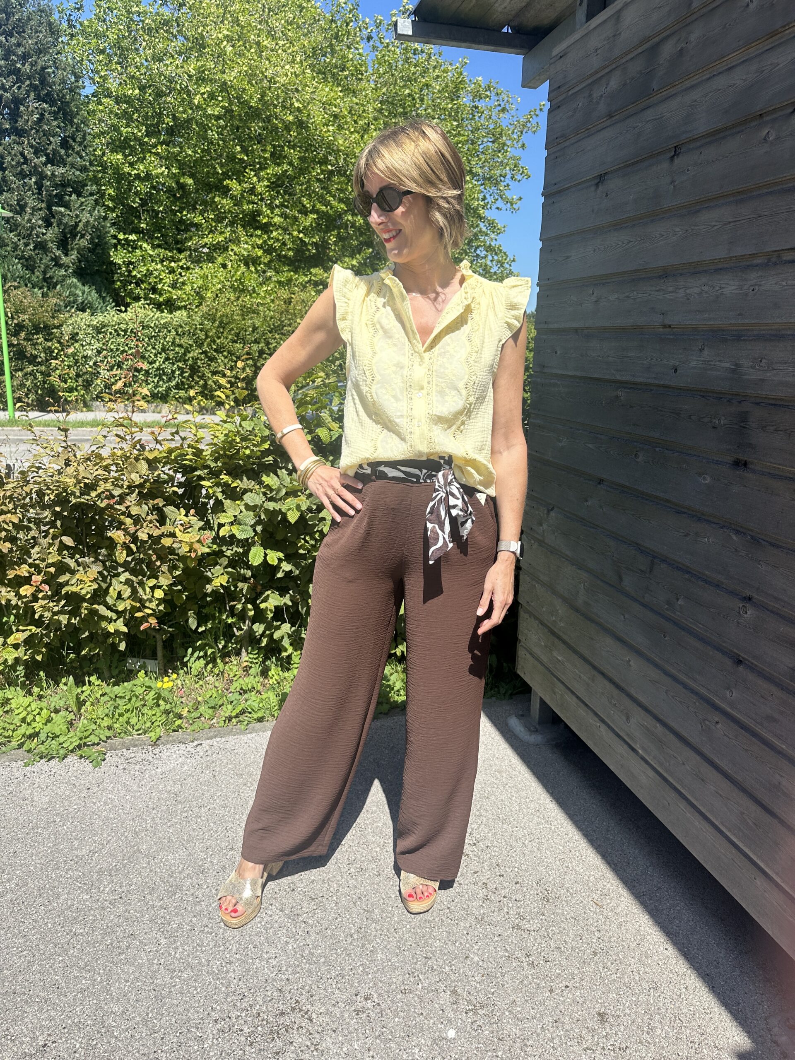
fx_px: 735
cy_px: 530
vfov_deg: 71.6
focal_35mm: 24
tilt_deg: -13.4
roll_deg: -0.8
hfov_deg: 56.8
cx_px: 398
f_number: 1.78
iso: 80
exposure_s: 1/3597
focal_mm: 6.86
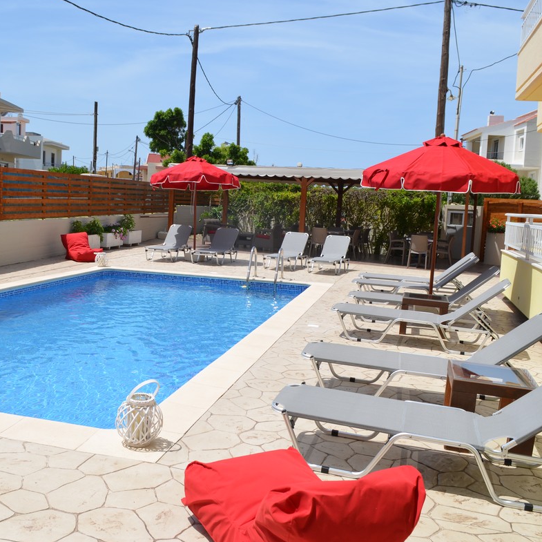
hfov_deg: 46.9
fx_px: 620
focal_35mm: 35
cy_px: 269
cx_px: 211
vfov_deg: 47.2
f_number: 9
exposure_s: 1/320
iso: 100
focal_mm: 18
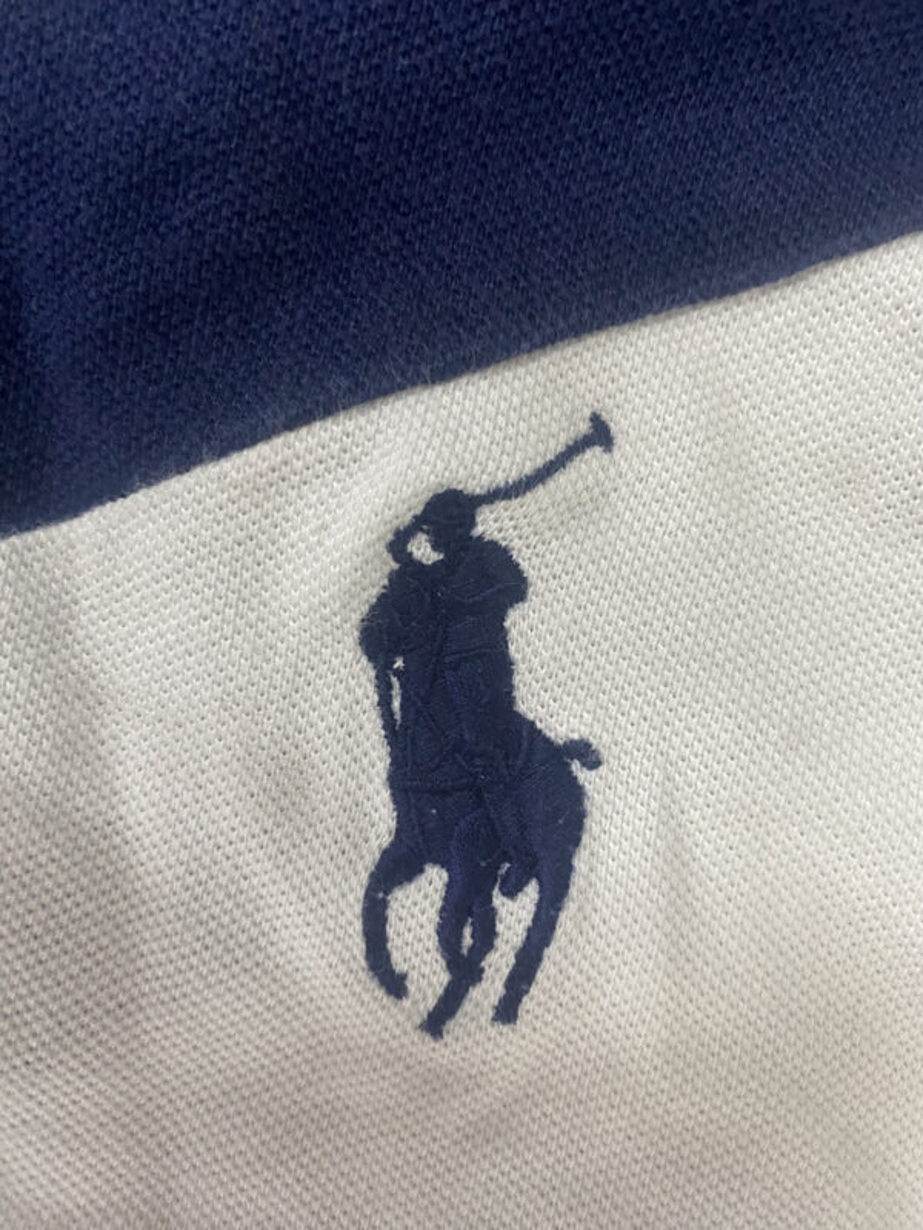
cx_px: 462
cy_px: 615
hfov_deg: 54.9
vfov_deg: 69.4
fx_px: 889
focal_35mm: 25
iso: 320
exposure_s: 1/50
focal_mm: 4.25
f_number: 1.8
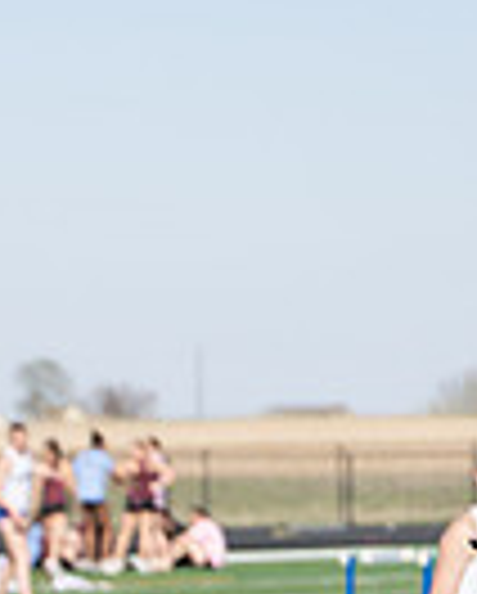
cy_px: 922
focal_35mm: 336
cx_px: -194
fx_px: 5916
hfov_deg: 4.6
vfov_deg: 5.7
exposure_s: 1/1250
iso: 100
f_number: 3.2
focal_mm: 70
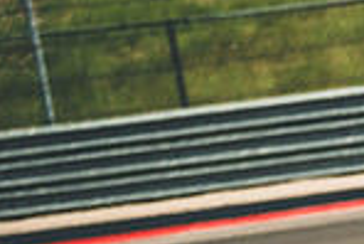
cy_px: 356
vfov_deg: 1.5
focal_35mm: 899
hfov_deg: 2.3
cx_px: 706
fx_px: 9099
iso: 320
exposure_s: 1/1250
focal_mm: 153.3
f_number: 4.8
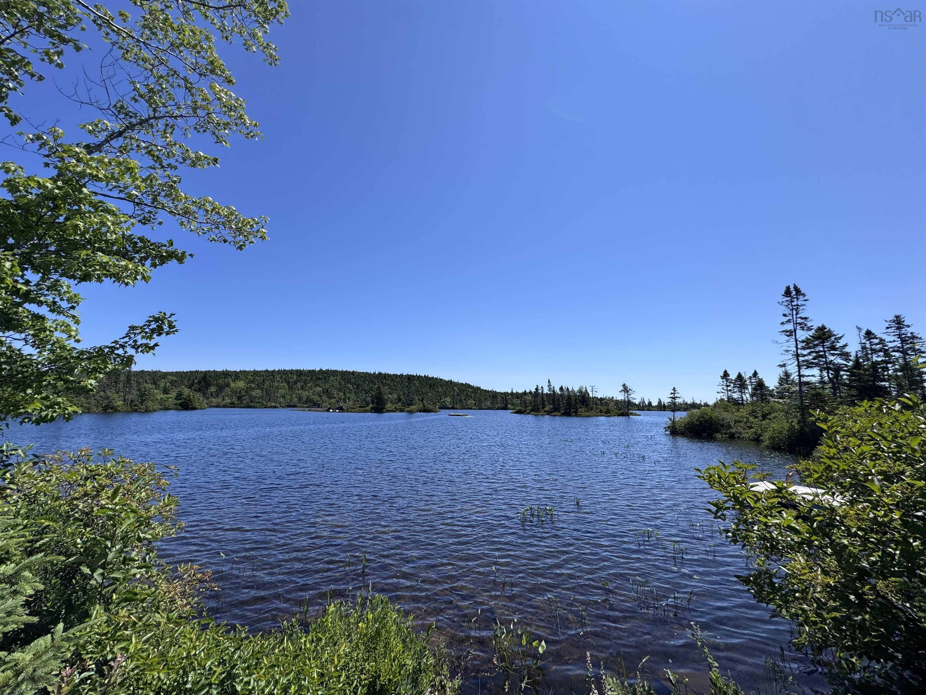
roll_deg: -0.8
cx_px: 463
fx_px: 375
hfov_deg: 102.1
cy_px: 348
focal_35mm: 14
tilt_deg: +9.3
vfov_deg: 85.7
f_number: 2.2
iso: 50
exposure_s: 1/2985
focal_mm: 2.22
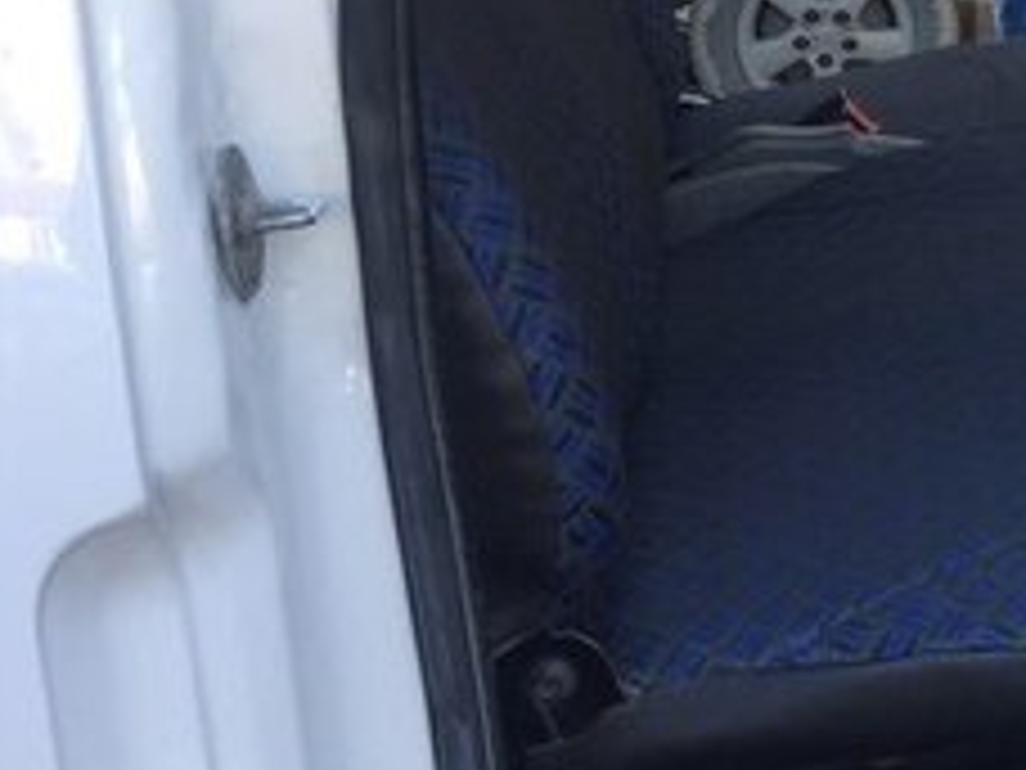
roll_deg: +5.1
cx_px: 1400
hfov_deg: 20.8
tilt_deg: -11.0
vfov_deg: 17.1
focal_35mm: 84
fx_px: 2490
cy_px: -25
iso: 32
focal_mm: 4.15
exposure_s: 1/107
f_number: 2.2
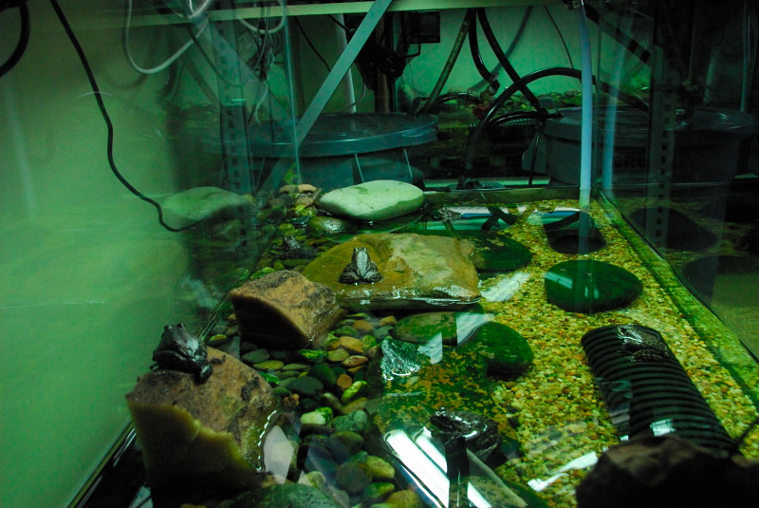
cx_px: 380
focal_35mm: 33
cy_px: 254
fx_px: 696
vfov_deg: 40.0
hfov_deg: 57.2
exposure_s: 1/60
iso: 1600
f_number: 9.5
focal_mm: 22
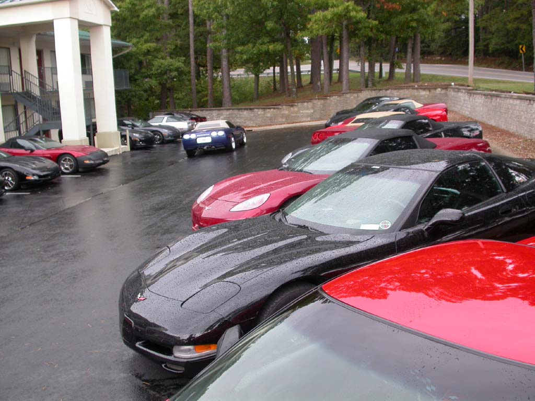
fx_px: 587
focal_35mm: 38
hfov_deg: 49.0
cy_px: 200
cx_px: 268
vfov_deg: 37.7
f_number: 3.3
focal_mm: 7.85
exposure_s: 1/67.9
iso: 100
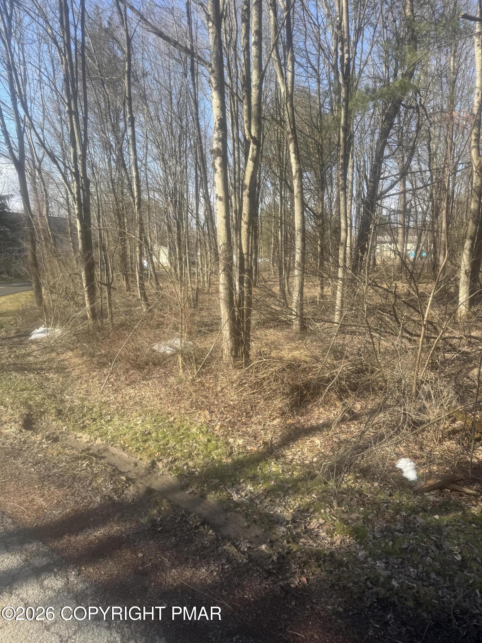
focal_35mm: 24
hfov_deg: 56.8
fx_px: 446
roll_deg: -0.3
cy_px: 322
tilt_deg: -9.0
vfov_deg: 71.6
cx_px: 241
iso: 80
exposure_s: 1/1524
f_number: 1.78
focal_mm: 6.76
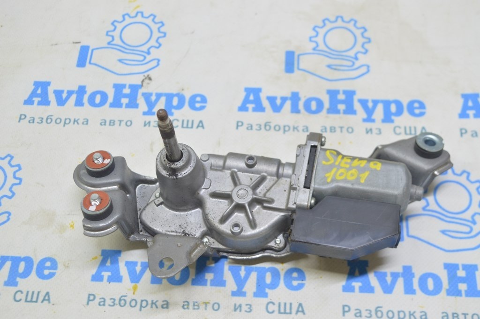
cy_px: 160
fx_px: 679
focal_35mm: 51
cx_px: 240
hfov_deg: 38.9
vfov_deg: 26.4
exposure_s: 1/20
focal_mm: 34
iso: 400
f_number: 5.6
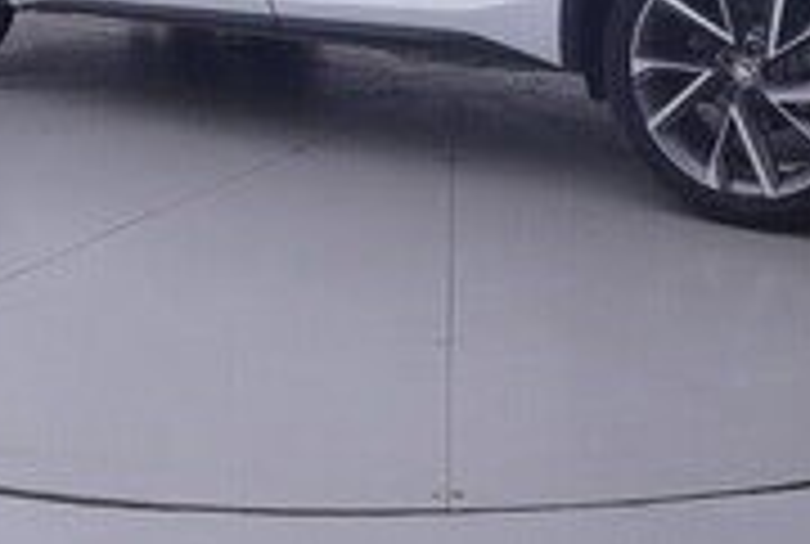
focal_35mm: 69
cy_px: -227
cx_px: 515
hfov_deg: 29.2
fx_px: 1546
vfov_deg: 18.2
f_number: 5
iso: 200
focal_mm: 15
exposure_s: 1/80
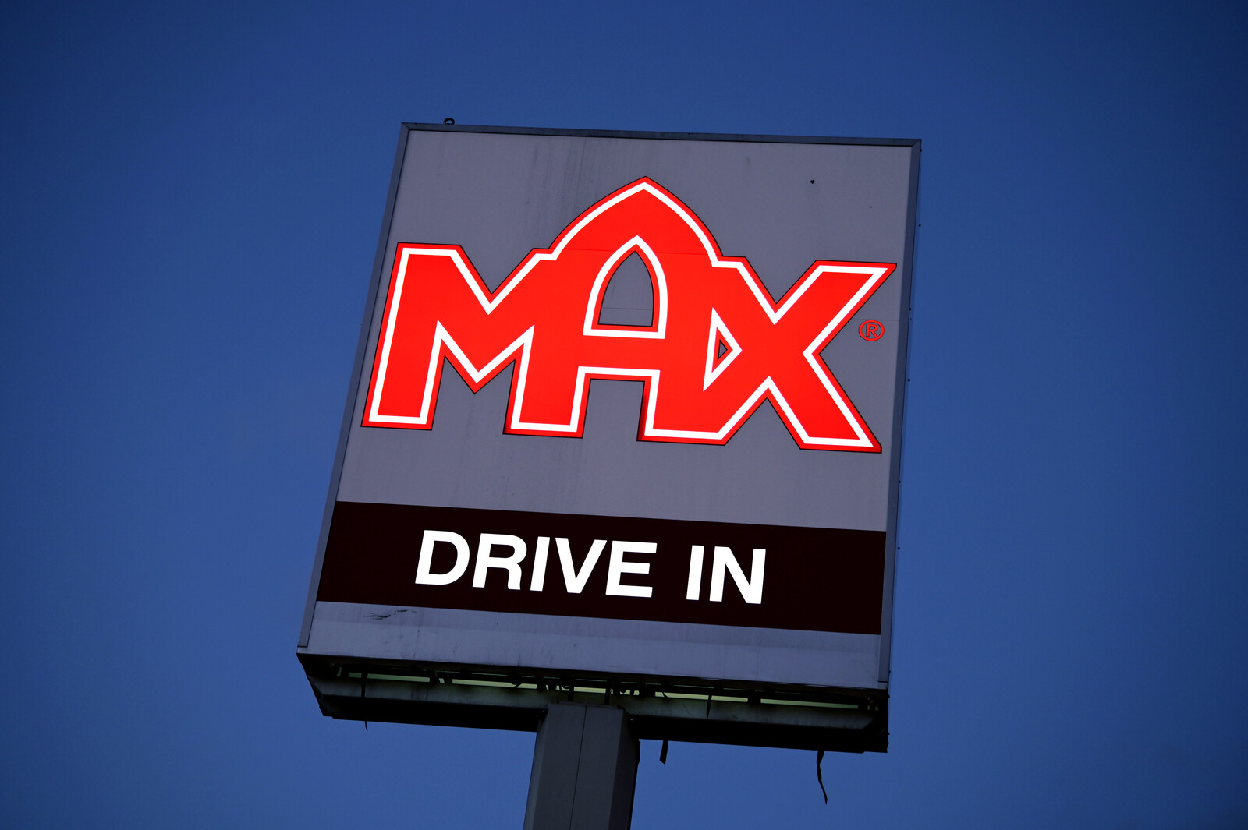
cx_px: 624
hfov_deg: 28.9
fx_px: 2425
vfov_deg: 19.4
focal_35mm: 70
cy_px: 415
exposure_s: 1/60
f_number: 2.8
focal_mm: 70
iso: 400
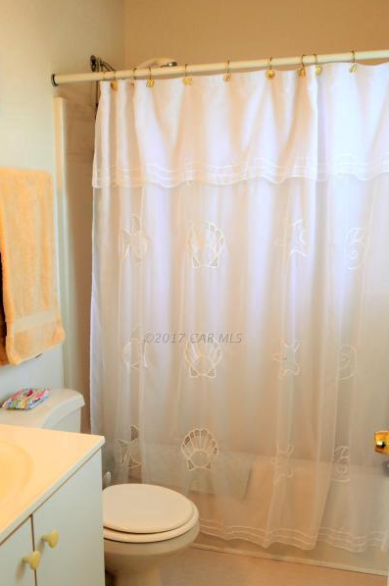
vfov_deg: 52.2
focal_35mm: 37
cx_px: 192
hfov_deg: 36.2
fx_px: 595
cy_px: 337
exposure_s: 1/60
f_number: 8
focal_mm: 19
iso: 500
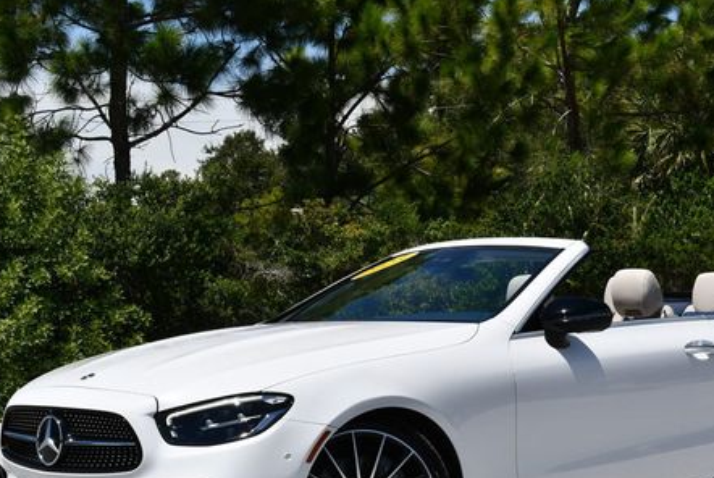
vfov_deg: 16.8
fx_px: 1609
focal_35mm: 81
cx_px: 467
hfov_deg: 24.9
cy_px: 341
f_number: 9
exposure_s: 1/320
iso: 100
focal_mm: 28
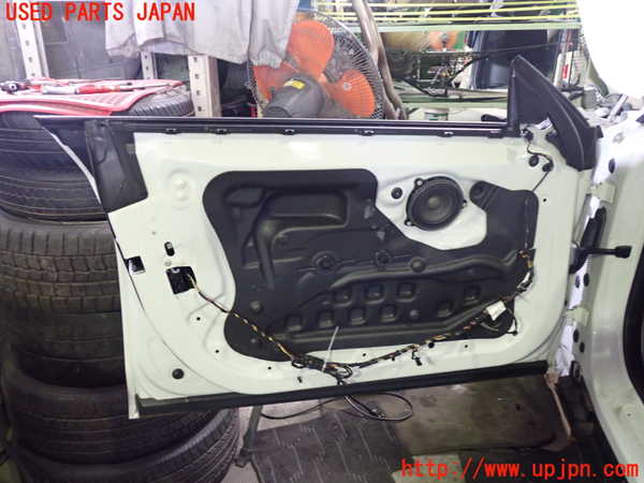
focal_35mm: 30
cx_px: 322
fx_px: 558
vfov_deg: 46.8
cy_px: 242
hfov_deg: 60.0
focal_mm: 5.4
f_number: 2.3
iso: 640
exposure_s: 1/30
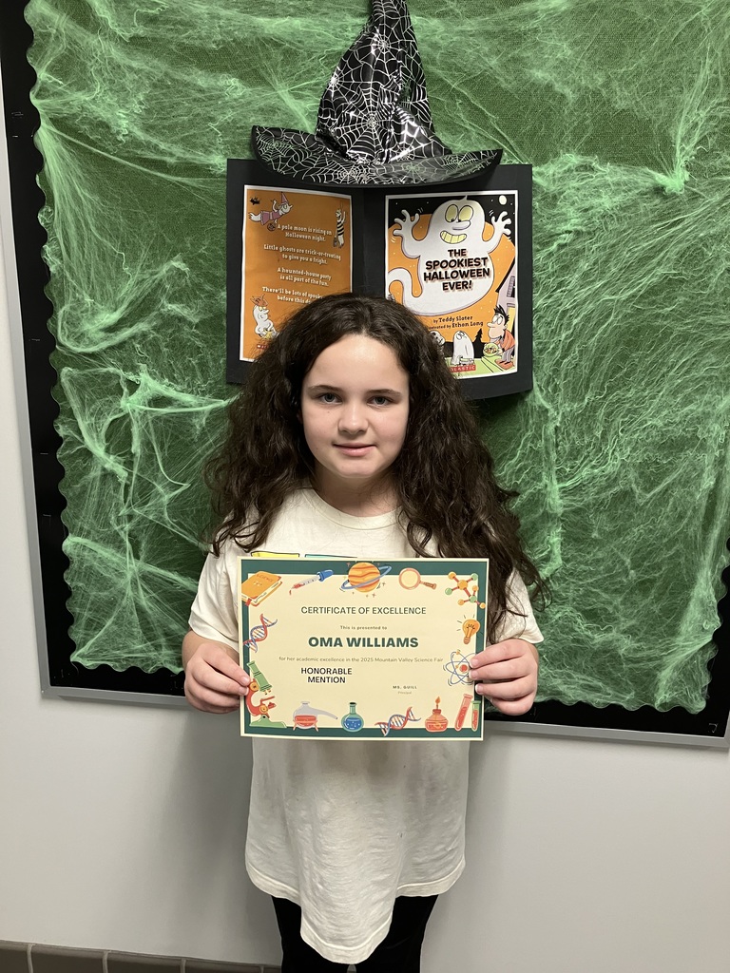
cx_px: 365
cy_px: 486
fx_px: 787
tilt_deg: -16.2
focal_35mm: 28
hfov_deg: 49.7
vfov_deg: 63.4
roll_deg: -1.3
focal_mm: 3.99
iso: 125
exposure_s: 1/60
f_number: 1.8
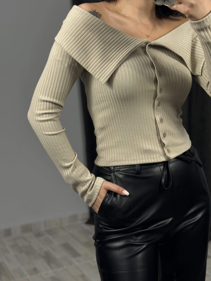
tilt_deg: -32.3
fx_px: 496
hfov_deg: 24.0
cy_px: 129
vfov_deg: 31.7
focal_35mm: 61
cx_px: 132
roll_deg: +5.1
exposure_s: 1/100
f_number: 1.78
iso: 125
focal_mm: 6.86
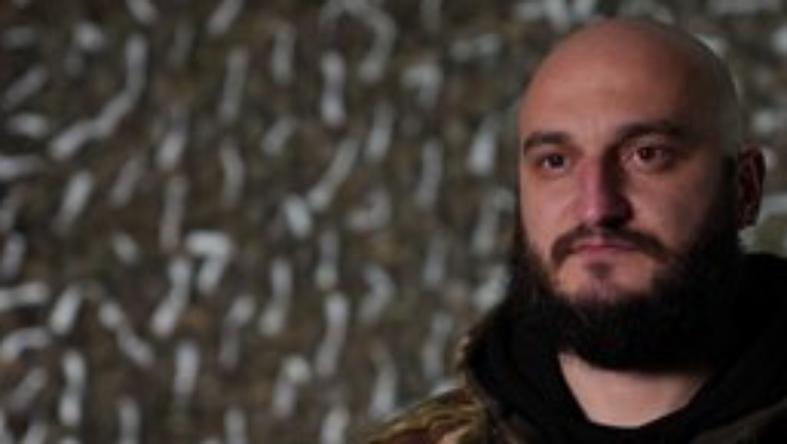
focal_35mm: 114
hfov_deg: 18.8
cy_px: 295
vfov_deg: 10.6
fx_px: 2381
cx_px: 444
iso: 250
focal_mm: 70
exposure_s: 1/50
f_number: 2.8
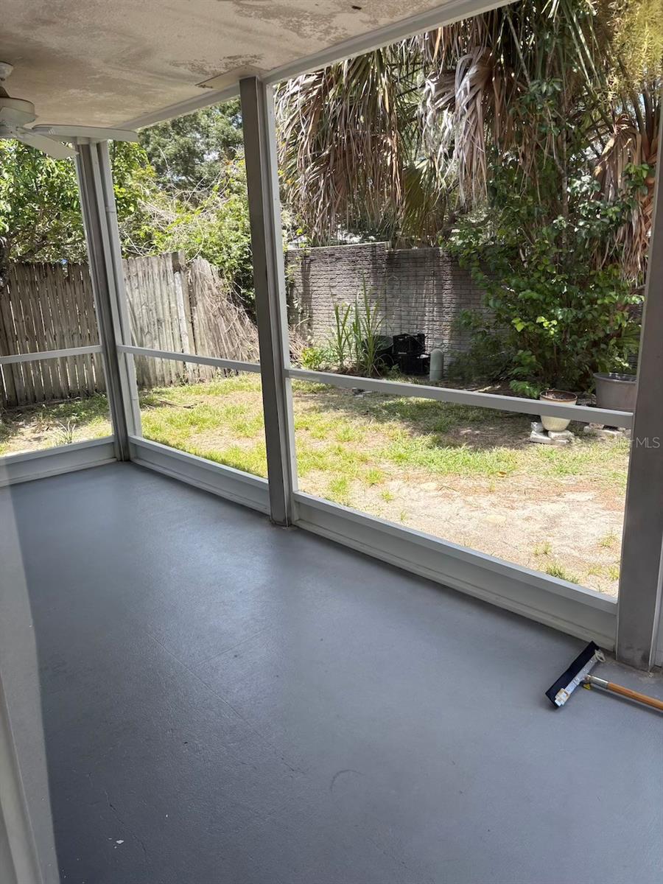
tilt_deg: -14.2
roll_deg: +2.6
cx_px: 332
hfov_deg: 53.1
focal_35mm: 26
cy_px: 442
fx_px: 664
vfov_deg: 67.3
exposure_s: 1/465
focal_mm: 5.96
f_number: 1.6
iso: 50
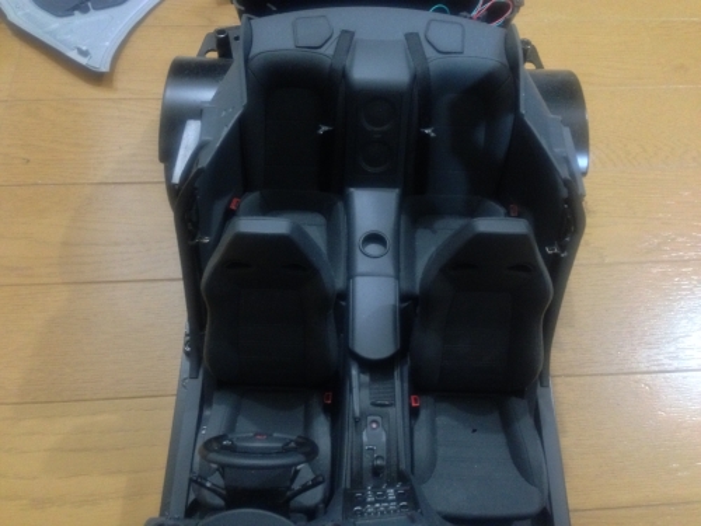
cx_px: 350
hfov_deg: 55.4
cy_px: 263
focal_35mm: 33
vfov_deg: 42.9
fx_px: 668
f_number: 2.4
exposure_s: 1/15
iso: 800
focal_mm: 4.13
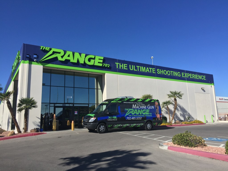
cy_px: 86
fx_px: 191
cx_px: 114
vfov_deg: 48.2
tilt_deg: +11.2
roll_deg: +2.6
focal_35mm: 29
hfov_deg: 61.7
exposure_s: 1/2639
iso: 32
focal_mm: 4.15
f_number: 2.2
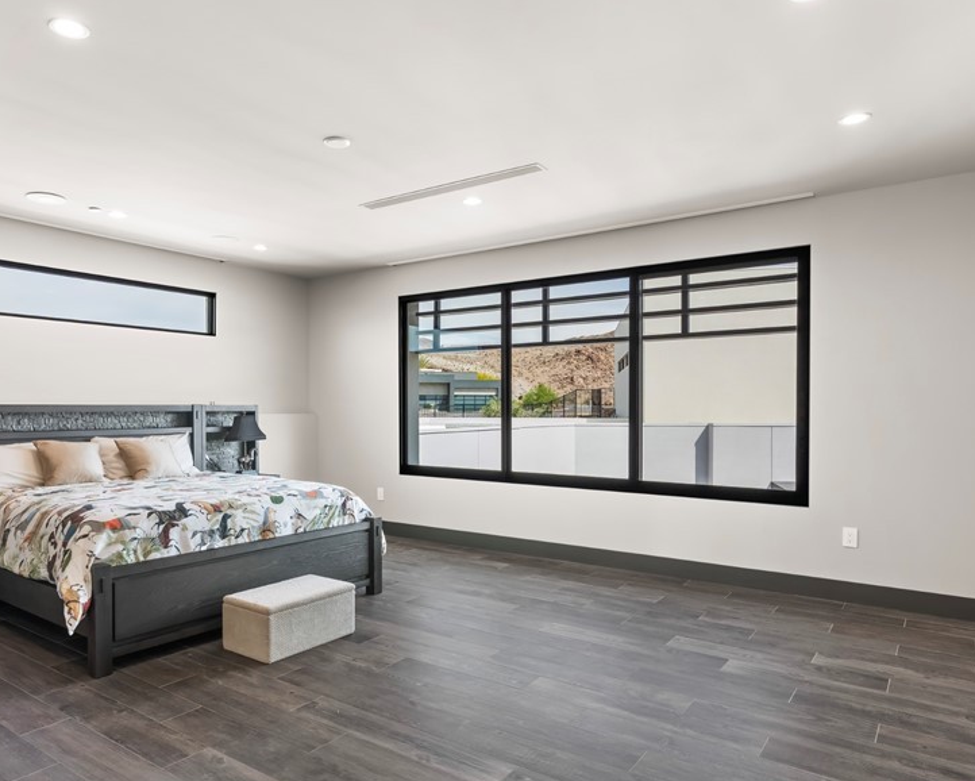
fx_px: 693
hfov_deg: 69.9
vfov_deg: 58.7
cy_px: 419
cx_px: 419
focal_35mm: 24
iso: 250
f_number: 8
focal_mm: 17
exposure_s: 1/6
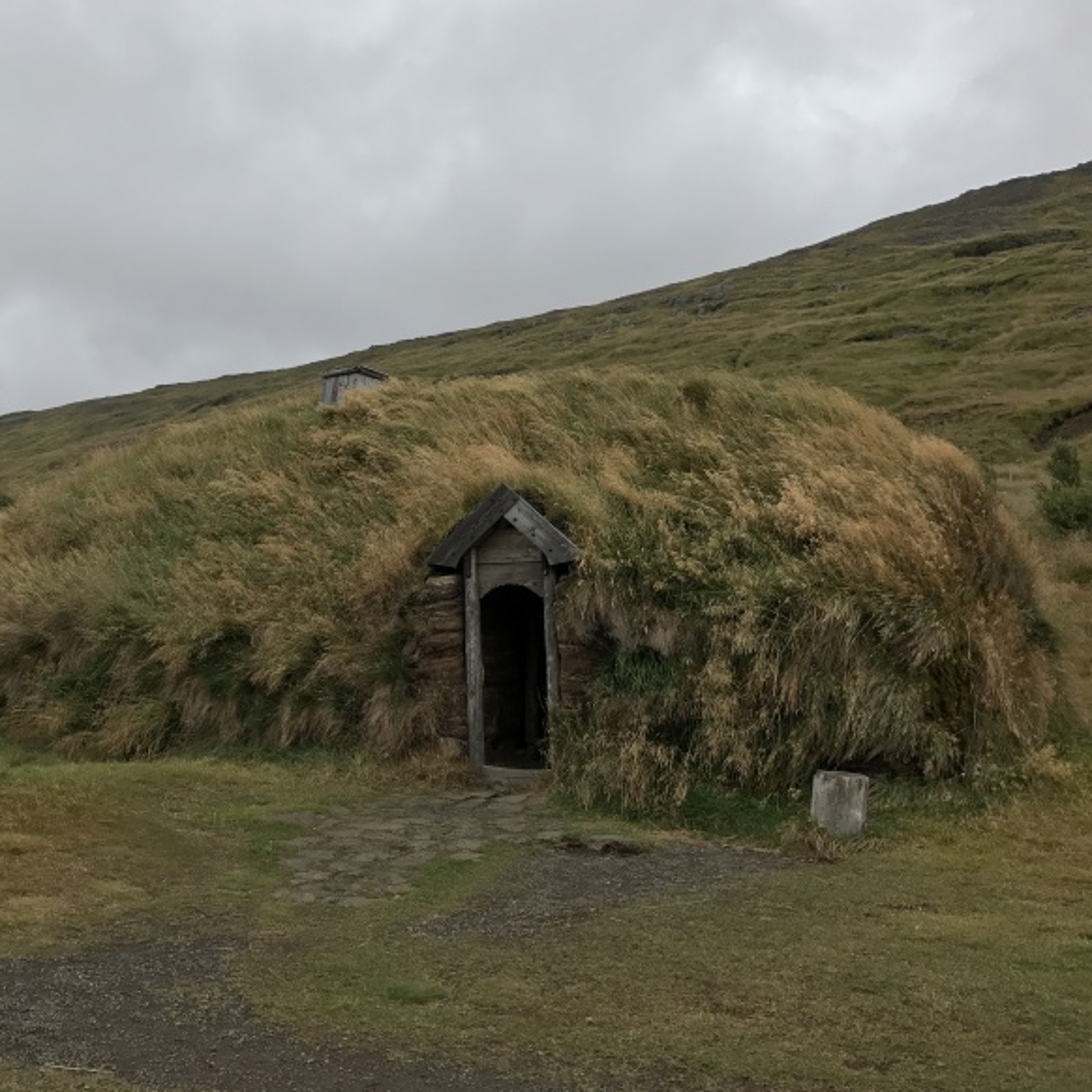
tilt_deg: +7.5
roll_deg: -1.7
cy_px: 544
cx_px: 435
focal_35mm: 34
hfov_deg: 48.2
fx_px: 1213
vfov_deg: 48.5
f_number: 1.8
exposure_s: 1/1198
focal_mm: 3.99
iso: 20
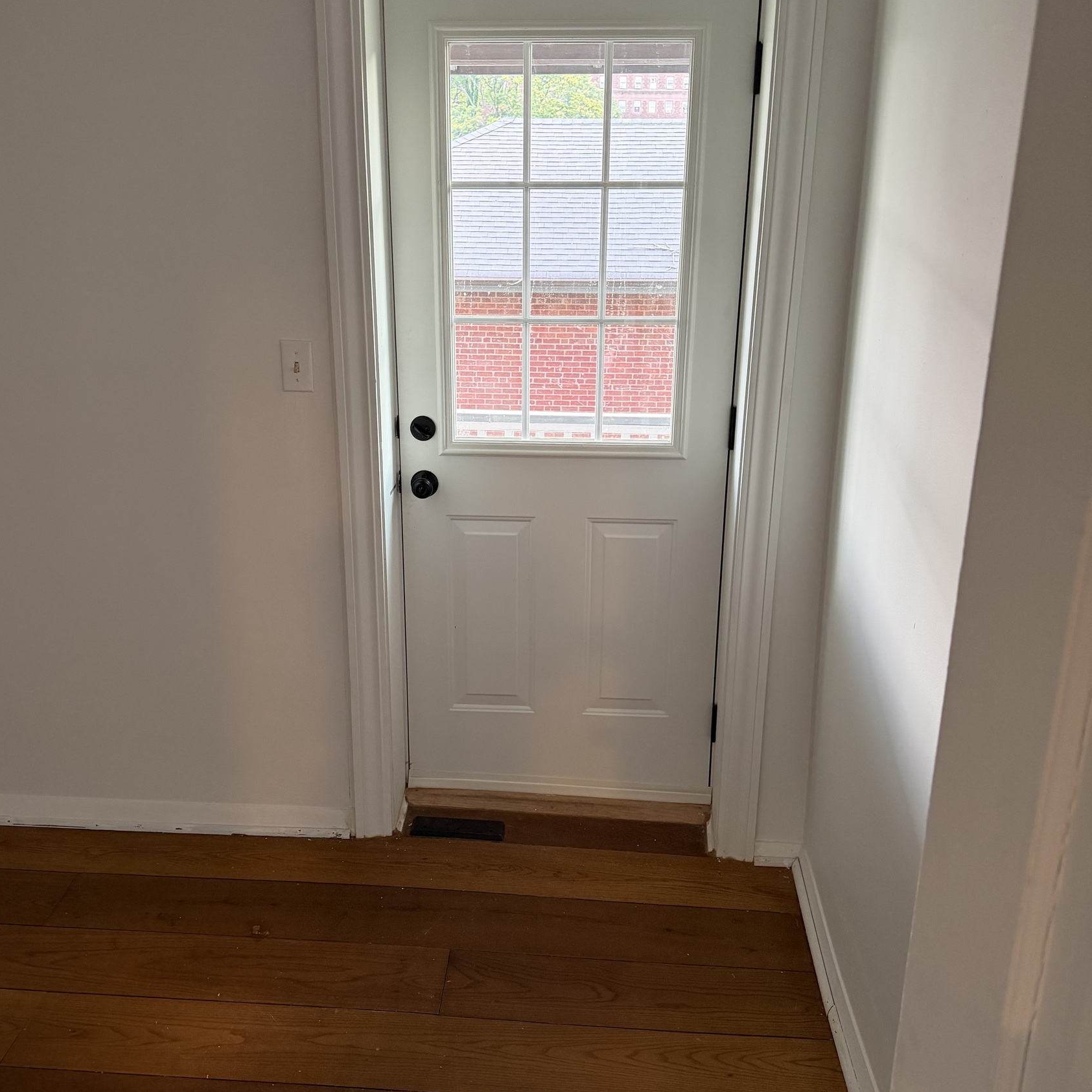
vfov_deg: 55.6
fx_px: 1035
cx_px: 533
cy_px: 520
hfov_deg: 55.6
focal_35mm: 29
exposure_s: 1/60
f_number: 1.78
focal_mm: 6.76
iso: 500
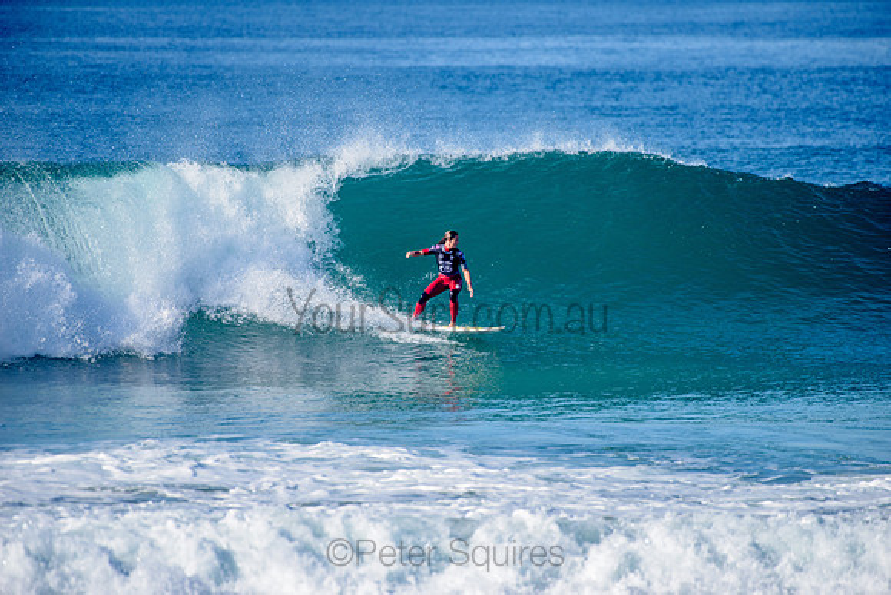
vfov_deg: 2.8
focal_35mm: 500
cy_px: 298
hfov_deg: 4.1
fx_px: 12377
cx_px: 446
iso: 200
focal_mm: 500
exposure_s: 1/1600
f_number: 5.6
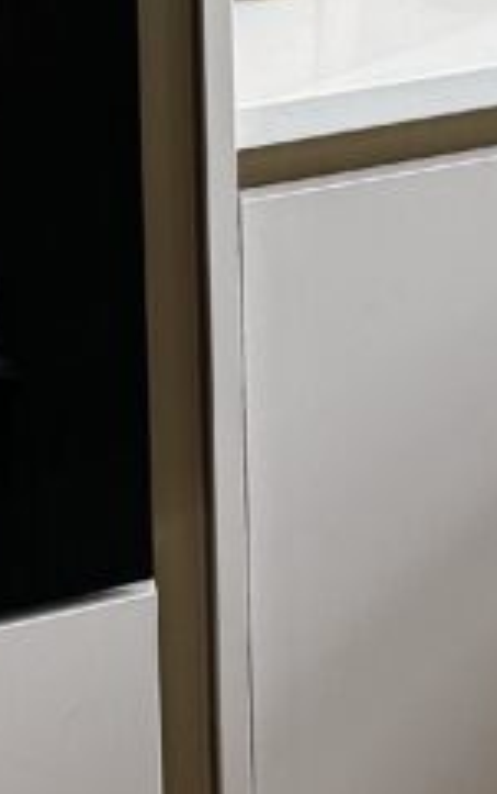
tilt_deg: -1.3
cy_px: -698
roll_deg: -0.2
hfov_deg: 11.2
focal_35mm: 108
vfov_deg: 15.9
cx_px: 951
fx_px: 2336
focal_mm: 6.76
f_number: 1.78
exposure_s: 1/206
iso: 64
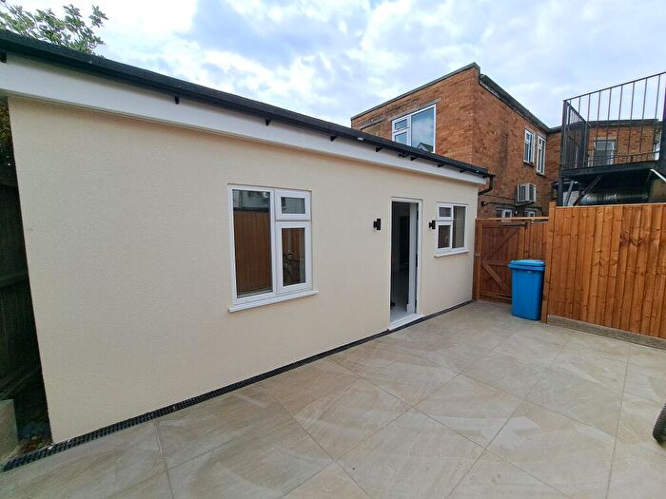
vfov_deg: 89.9
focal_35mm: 13
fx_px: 250
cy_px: 250
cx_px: 333
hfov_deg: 106.2
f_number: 2.2
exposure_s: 1/1456
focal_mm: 1.74
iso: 50
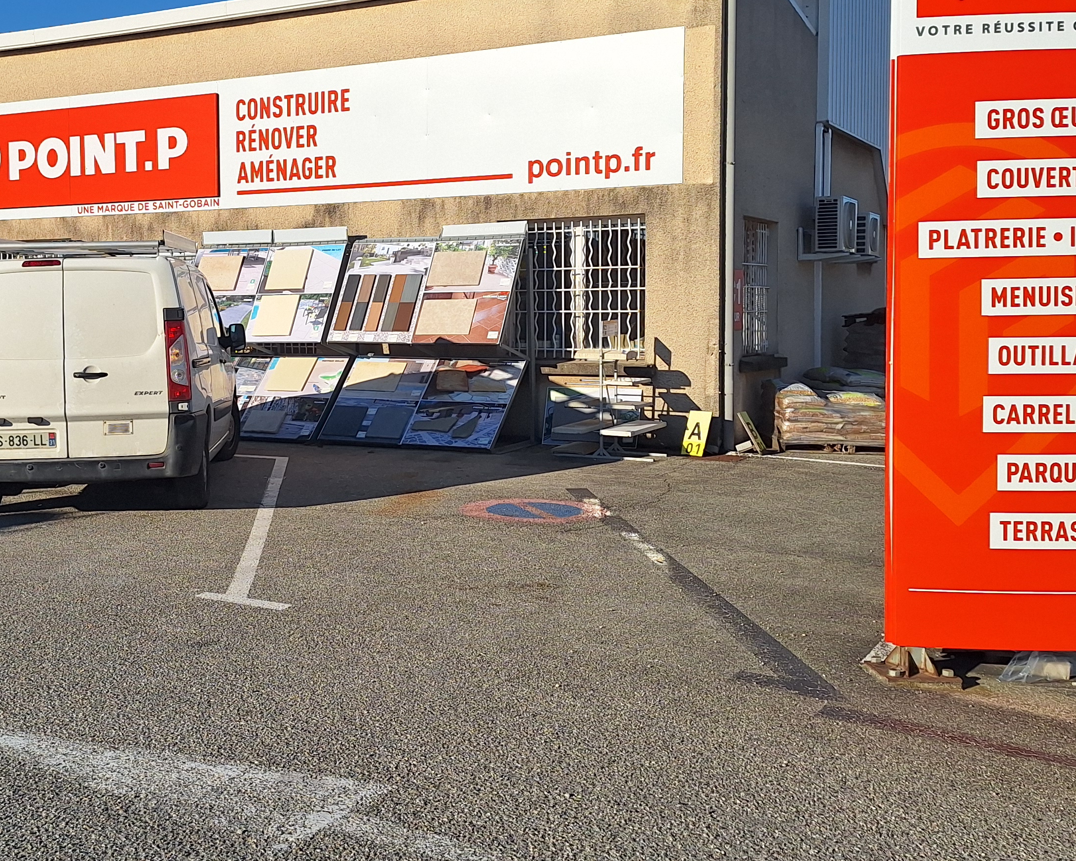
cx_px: 349
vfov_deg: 35.5
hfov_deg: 43.1
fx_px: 1338
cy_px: 342
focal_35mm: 42
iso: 40
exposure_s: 1/5435
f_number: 1.8
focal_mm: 5.54
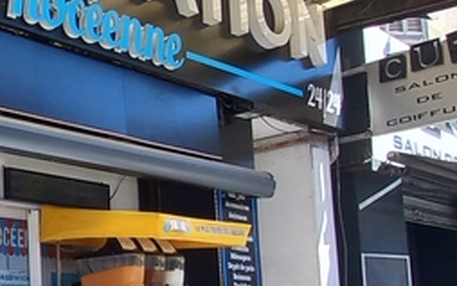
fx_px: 648
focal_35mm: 52
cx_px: -175
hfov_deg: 29.2
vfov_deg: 24.2
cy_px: 254
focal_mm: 1.42
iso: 40
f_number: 2.2
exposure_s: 1/347
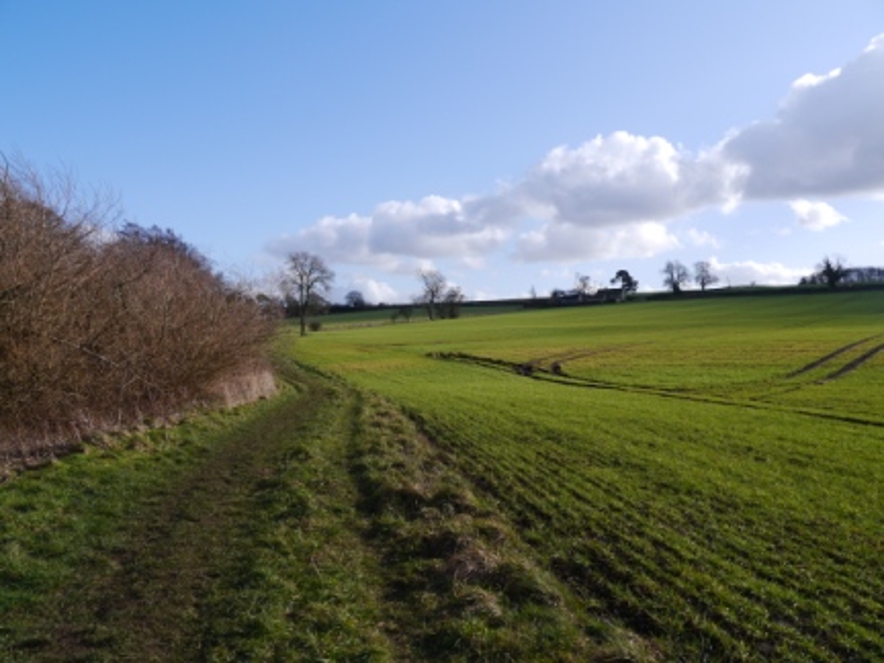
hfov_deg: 63.4
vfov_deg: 49.7
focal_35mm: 28
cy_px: 332
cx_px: 442
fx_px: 715
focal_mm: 14
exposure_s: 1/400
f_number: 7.1
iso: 160
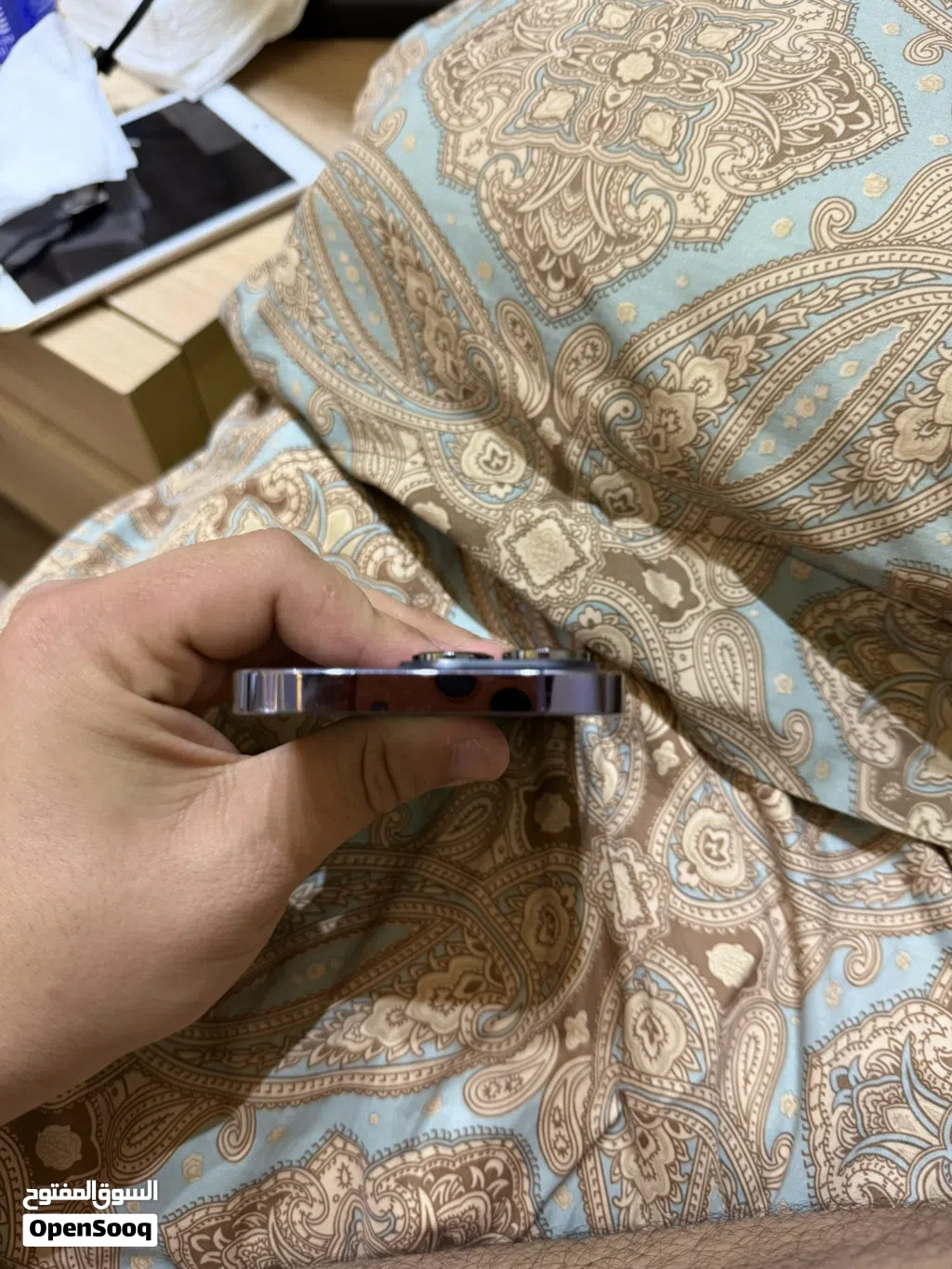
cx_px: 476
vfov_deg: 71.6
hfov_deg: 56.8
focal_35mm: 24
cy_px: 634
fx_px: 880
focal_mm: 6.76
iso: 500
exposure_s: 1/50
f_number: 1.78
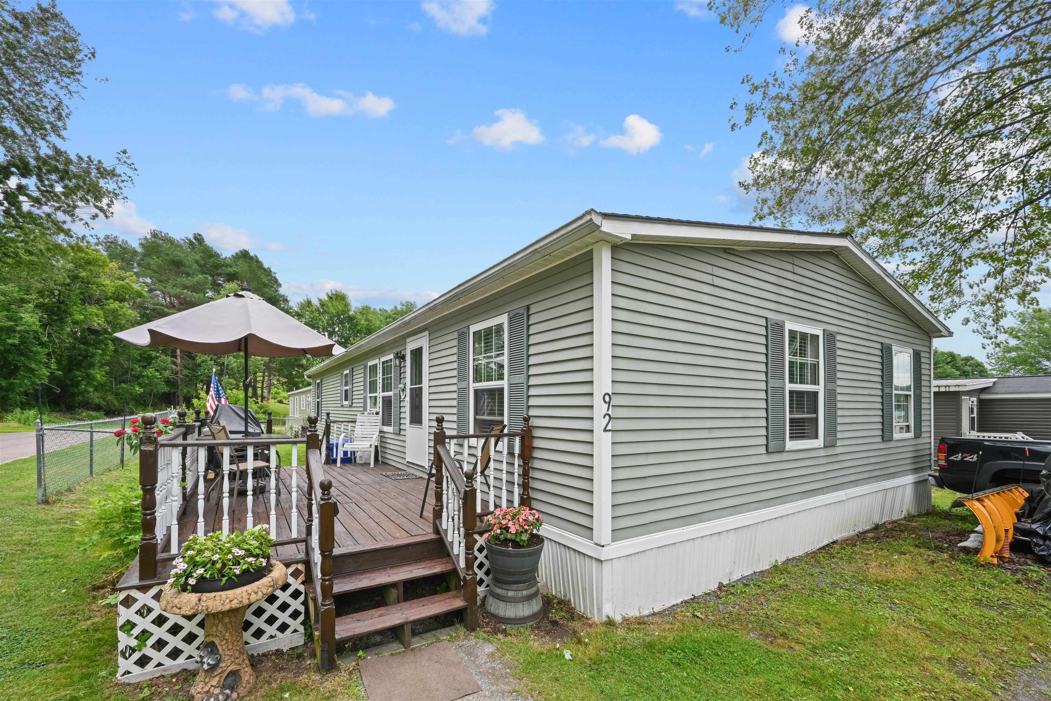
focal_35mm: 14
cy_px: 350
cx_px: 526
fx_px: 409
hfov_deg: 104.3
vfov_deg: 81.2
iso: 100
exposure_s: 1/15
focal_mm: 14
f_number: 14
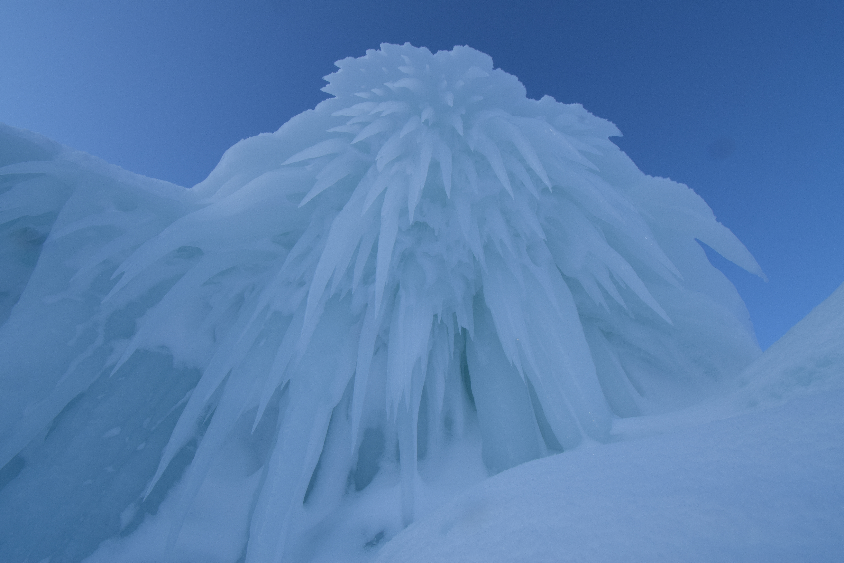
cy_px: 282
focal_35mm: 15
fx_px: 352
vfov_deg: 77.3
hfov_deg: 100.4
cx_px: 422
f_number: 16
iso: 400
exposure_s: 1/160
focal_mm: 10
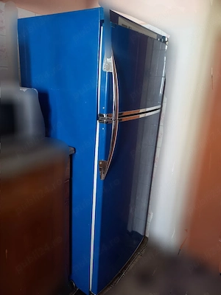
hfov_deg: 54.9
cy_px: 148
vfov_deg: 69.4
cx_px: 110
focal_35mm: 25
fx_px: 213
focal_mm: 4.65
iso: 320
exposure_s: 1/25
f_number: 1.8
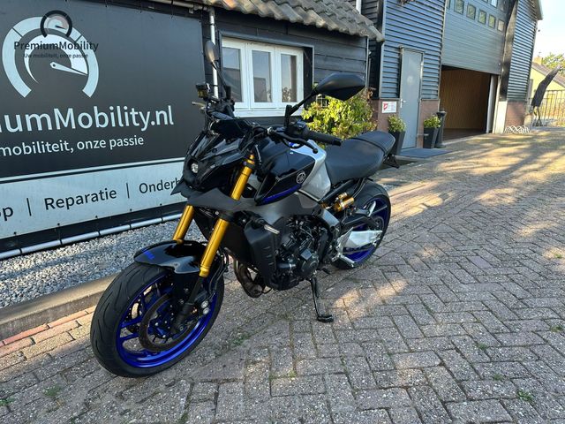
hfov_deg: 71.6
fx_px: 392
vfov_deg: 56.8
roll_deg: +0.3
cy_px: 212
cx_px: 282
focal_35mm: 24
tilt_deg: -14.7
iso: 80
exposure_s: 1/341
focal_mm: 6.86
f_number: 1.78
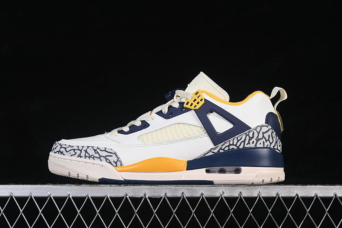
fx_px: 712
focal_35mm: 75
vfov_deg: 18.2
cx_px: 171
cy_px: 114
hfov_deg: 27.0
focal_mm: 50
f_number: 8
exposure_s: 1/80
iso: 160
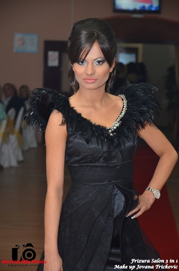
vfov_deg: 16.1
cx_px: 90
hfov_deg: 10.7
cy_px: 136
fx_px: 956
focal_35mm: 128
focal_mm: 85
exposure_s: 1/100
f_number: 5.6
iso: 1000
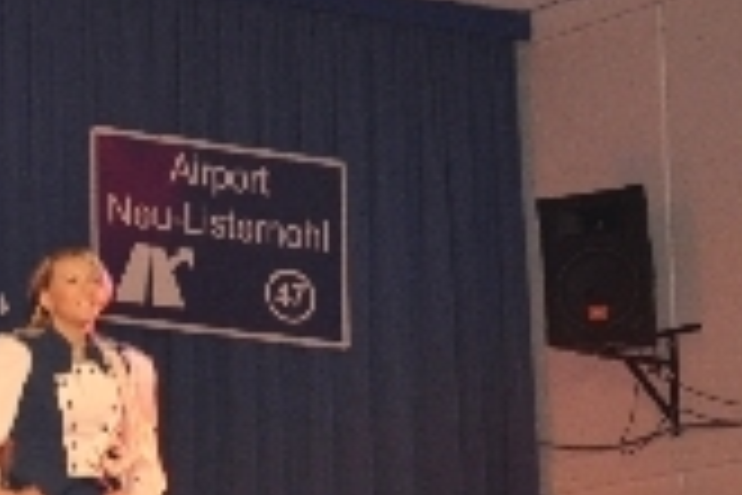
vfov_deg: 7.3
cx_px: -396
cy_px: 205
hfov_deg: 10.5
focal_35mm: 189
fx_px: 3895
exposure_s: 1/60
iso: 400
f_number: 5
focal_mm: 26
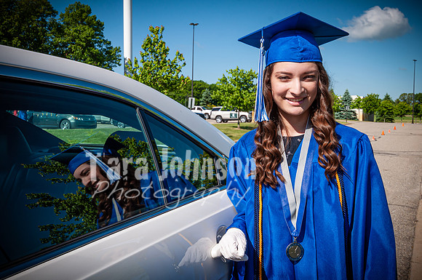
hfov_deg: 53.8
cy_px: 134
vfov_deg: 37.3
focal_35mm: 35
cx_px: 201
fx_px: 415
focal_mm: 22
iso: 200
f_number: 9
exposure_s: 1/320
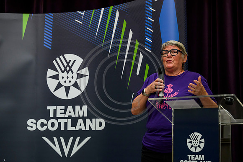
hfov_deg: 26.6
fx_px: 513
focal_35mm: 76
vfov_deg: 18.0
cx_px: 122
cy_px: 81
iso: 4000
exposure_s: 1/400
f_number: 3.2
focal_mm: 76
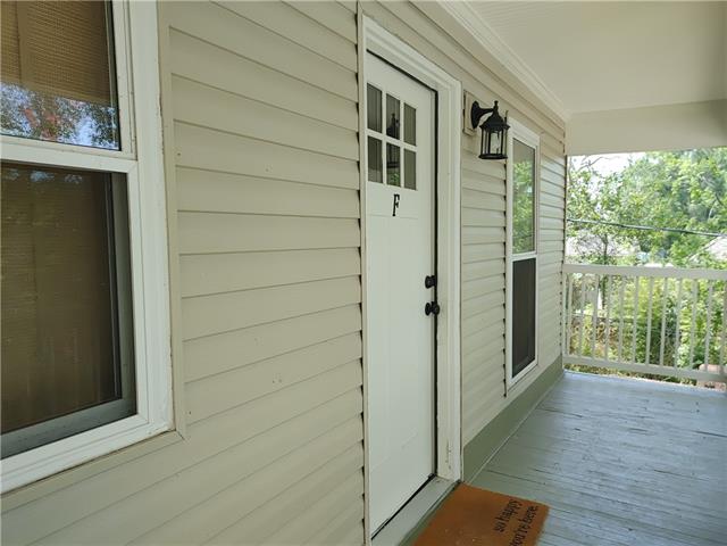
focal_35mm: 26
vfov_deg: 53.1
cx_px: 364
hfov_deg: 67.3
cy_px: 273
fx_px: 546
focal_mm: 5.58
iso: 50
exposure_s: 1/195
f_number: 1.8
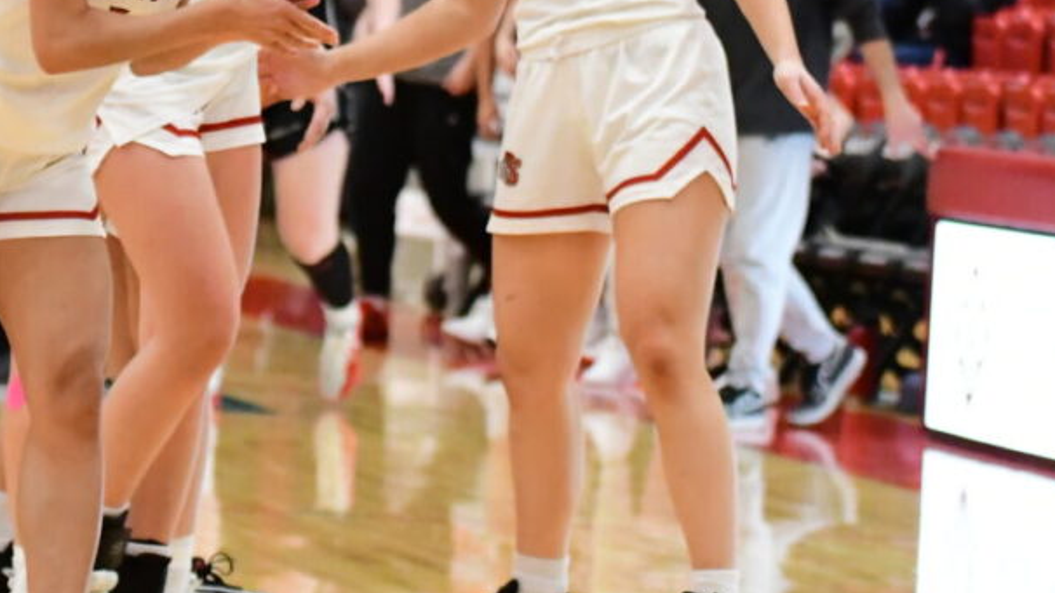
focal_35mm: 294
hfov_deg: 7.3
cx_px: 178
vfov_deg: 4.1
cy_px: -103
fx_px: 8225
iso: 6400
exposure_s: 1/800
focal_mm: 70
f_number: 2.8
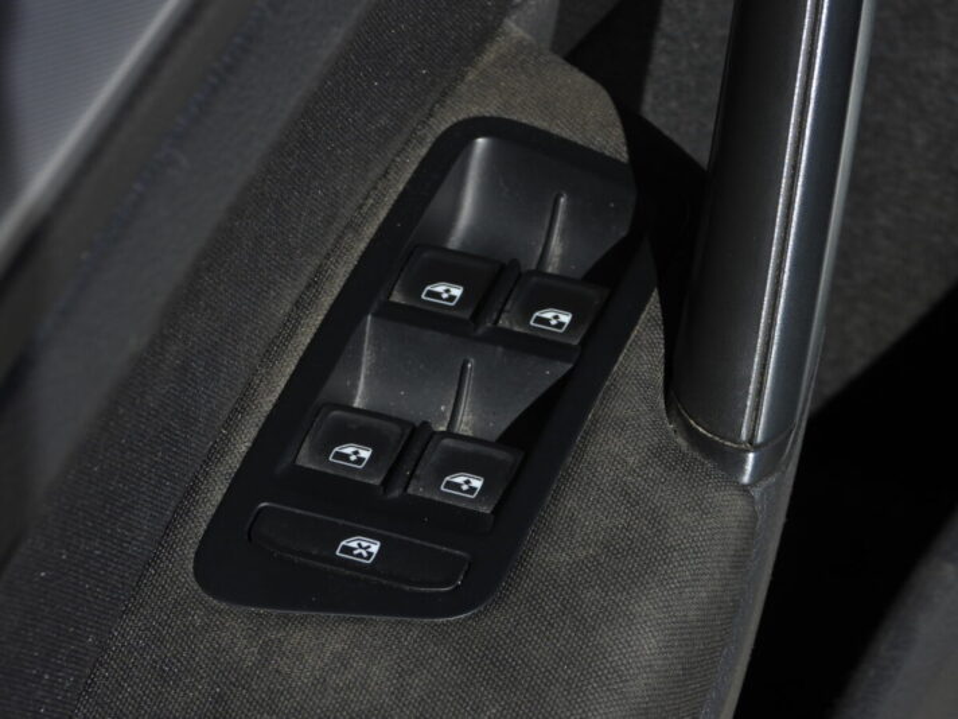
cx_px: 479
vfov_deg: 8.7
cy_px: 360
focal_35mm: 170
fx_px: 4705
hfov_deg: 11.6
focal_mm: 30.5
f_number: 4
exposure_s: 1/800
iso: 100
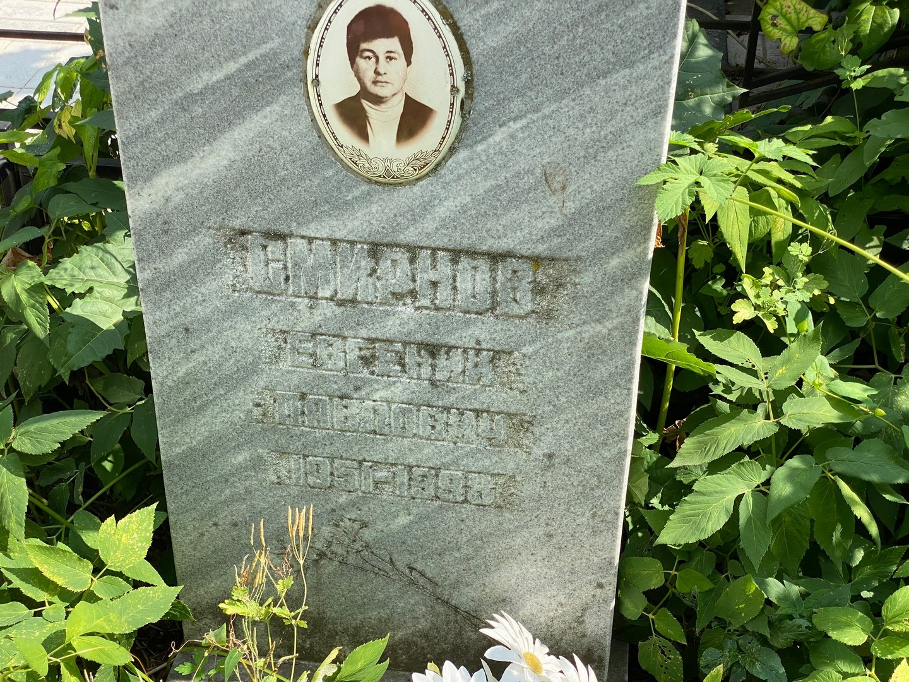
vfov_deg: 28.0
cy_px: 341
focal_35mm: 52
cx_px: 454
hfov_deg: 36.8
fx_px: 1365
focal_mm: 6
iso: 20
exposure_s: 1/648
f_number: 2
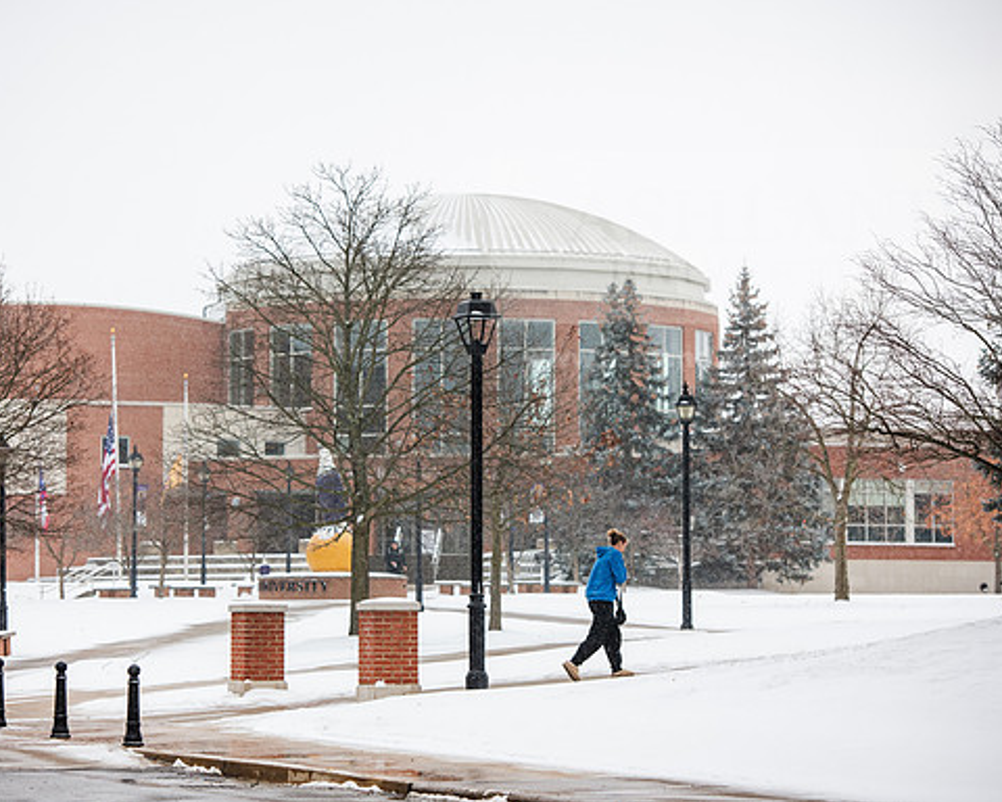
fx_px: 3766
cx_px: 428
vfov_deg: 12.1
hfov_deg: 15.1
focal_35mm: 127
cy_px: 402
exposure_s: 1/250
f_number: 4
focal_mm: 112
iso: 500
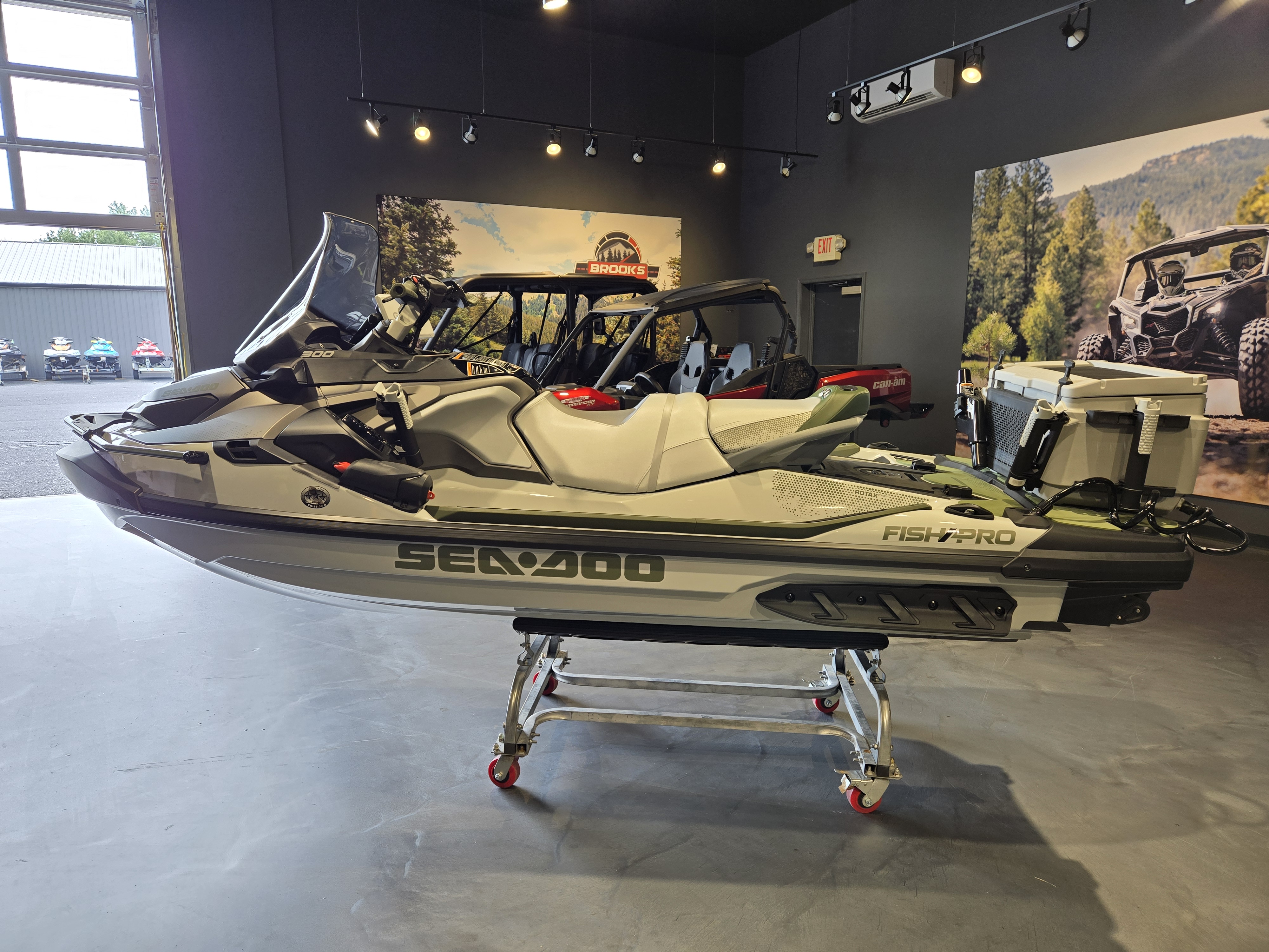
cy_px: 476
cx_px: 634
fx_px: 843
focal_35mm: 23
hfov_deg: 73.9
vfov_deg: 58.9
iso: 40
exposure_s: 1/120
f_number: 1.8
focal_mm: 5.4
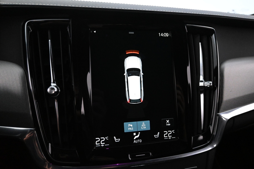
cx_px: 127
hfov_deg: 63.2
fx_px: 206
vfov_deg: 44.6
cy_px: 84
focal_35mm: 29
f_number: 3.8
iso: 6400
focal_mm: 19.5
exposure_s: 1/50
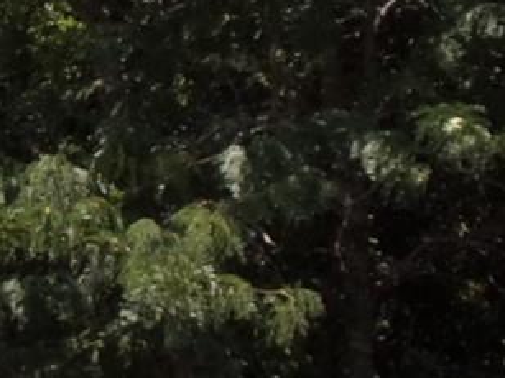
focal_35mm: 160
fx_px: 2333
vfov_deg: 8.9
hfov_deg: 11.7
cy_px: -293
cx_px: -291
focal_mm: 4.3
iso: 80
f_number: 3.3
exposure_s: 1/850
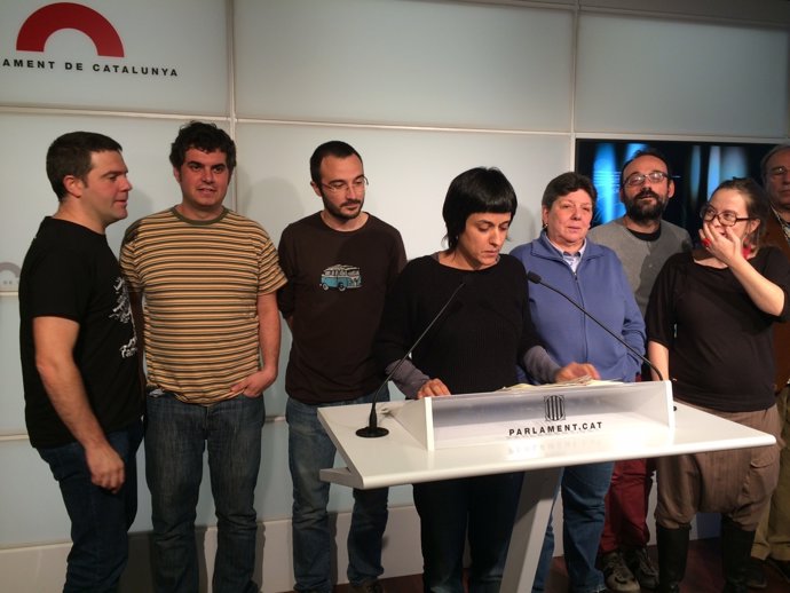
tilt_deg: -3.1
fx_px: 662
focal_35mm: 29
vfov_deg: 48.3
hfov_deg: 61.6
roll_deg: +0.1
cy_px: 296
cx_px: 395
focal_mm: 4.15
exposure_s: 1/33
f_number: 2.2
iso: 40
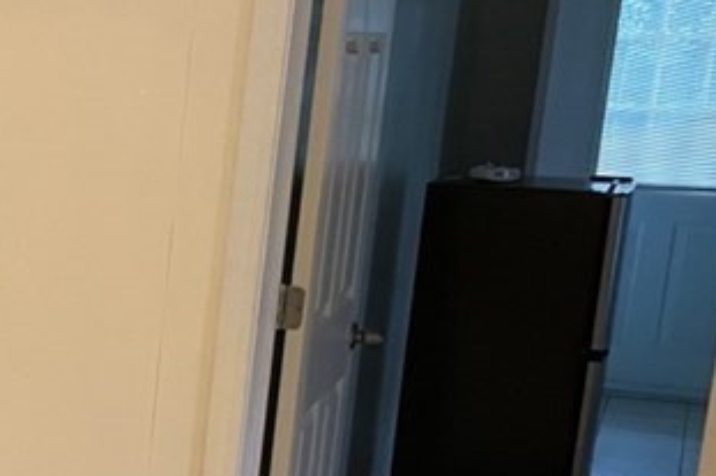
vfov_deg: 15.1
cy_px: 455
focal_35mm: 89
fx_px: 1769
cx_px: -431
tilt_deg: -14.3
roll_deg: +0.0
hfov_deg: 19.3
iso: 400
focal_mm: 4.2
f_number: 1.6
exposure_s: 1/60
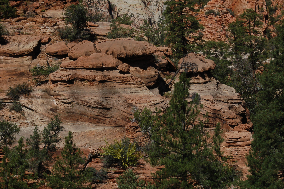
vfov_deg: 11.4
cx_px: 142
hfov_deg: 17.1
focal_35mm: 120
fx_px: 946
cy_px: 94
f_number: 18
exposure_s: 1/60
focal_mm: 80
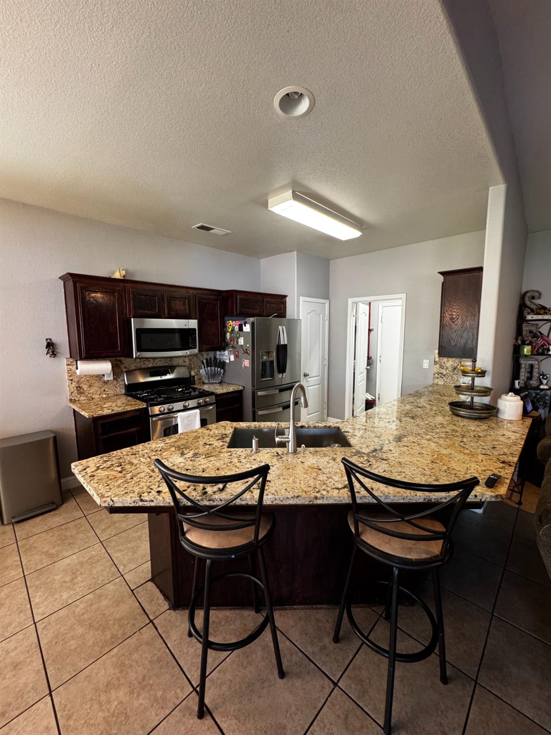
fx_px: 297
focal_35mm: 14
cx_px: 276
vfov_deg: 102.1
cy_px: 368
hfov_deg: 85.7
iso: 250
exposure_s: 1/60
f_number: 2.2
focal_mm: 2.22
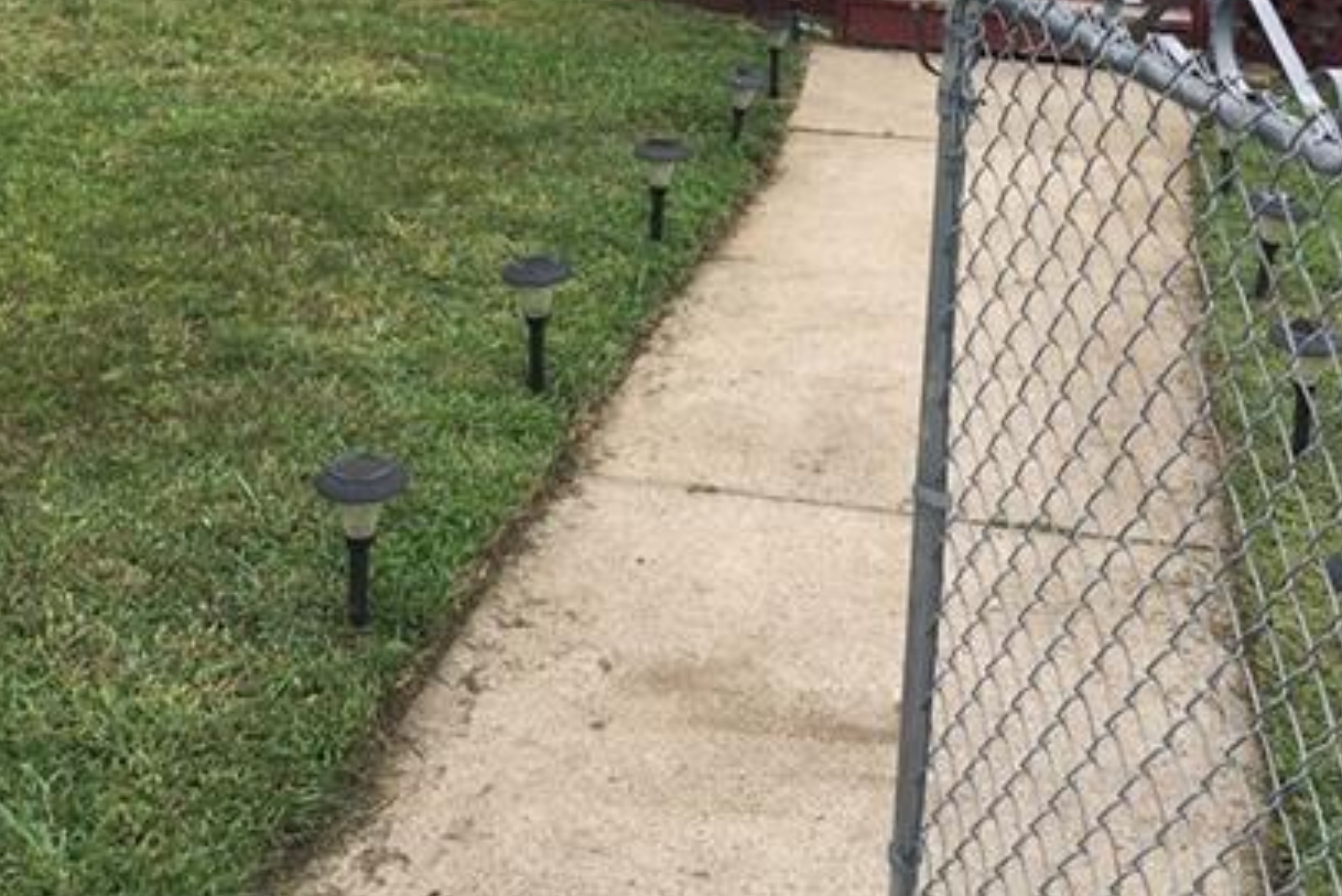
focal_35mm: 57
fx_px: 2125
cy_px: -212
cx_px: 661
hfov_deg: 35.0
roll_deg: -3.3
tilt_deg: -4.0
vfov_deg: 21.8
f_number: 2.2
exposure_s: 1/761
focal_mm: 4.15
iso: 25
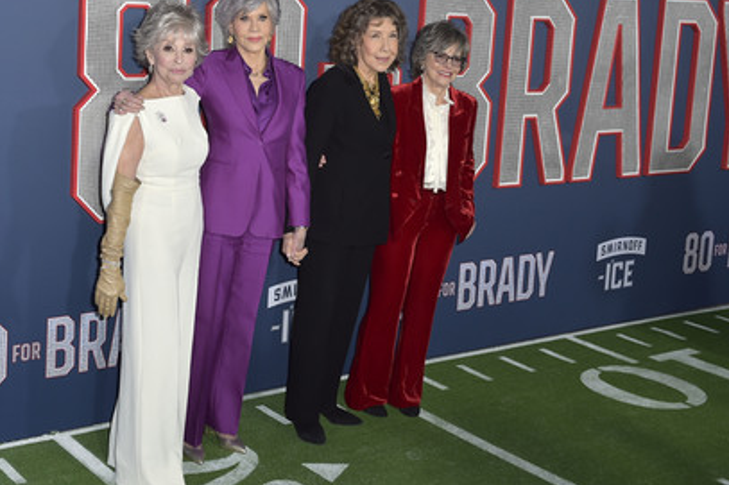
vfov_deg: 31.9
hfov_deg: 46.4
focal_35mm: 42
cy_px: 227
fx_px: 850
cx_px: 389
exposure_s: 1/250
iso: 500
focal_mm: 38
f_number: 6.3
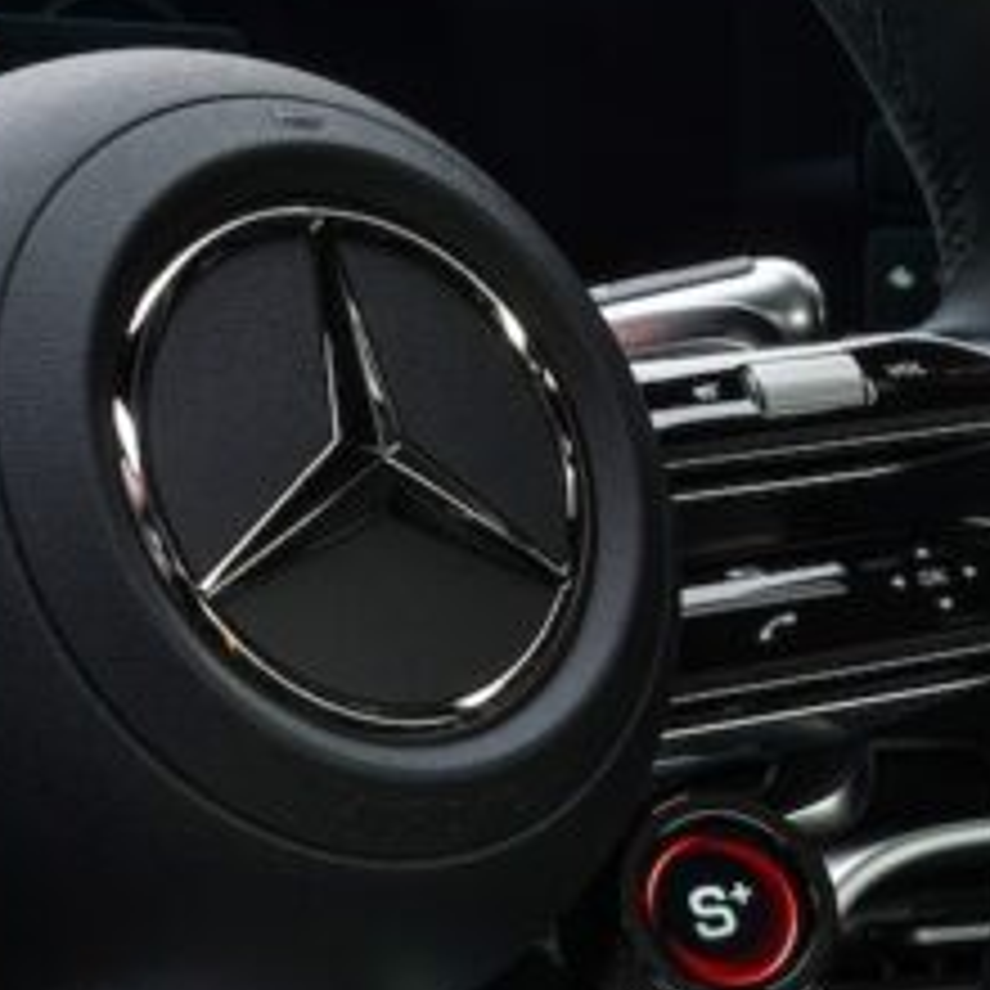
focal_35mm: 76
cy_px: 1166
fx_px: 2459
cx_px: 338
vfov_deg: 21.3
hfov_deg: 22.7
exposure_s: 1/100
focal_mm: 24
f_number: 10
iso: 4000
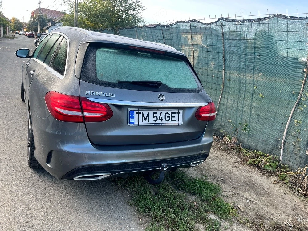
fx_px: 231
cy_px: 116
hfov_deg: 67.3
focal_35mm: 26
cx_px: 154
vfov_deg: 53.1
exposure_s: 1/219
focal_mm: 5.1
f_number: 1.6
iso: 40
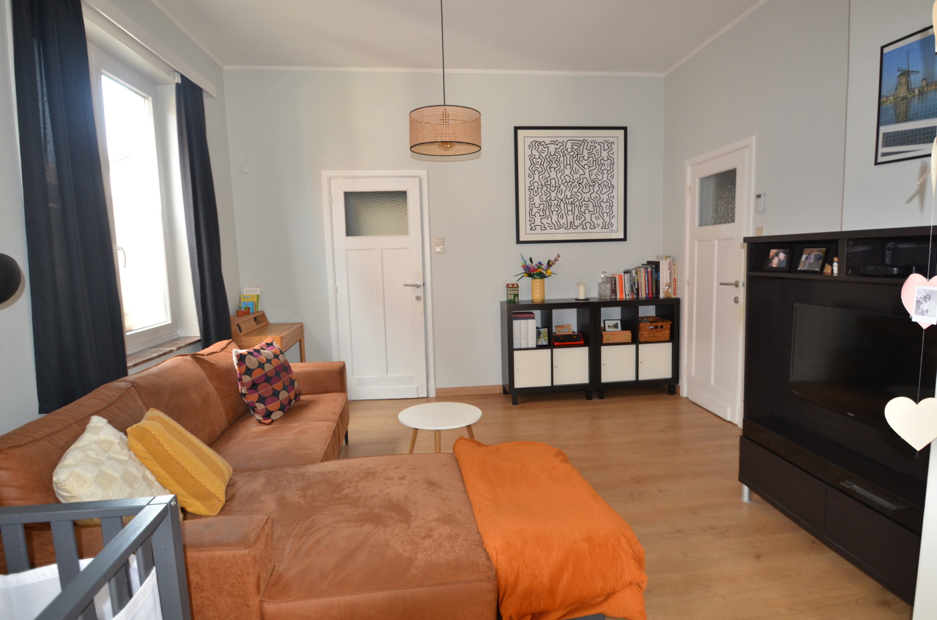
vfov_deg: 67.1
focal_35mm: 18
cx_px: 468
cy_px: 310
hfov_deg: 90.1
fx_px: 468
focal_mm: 12
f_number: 3.8
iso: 500
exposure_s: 1/60
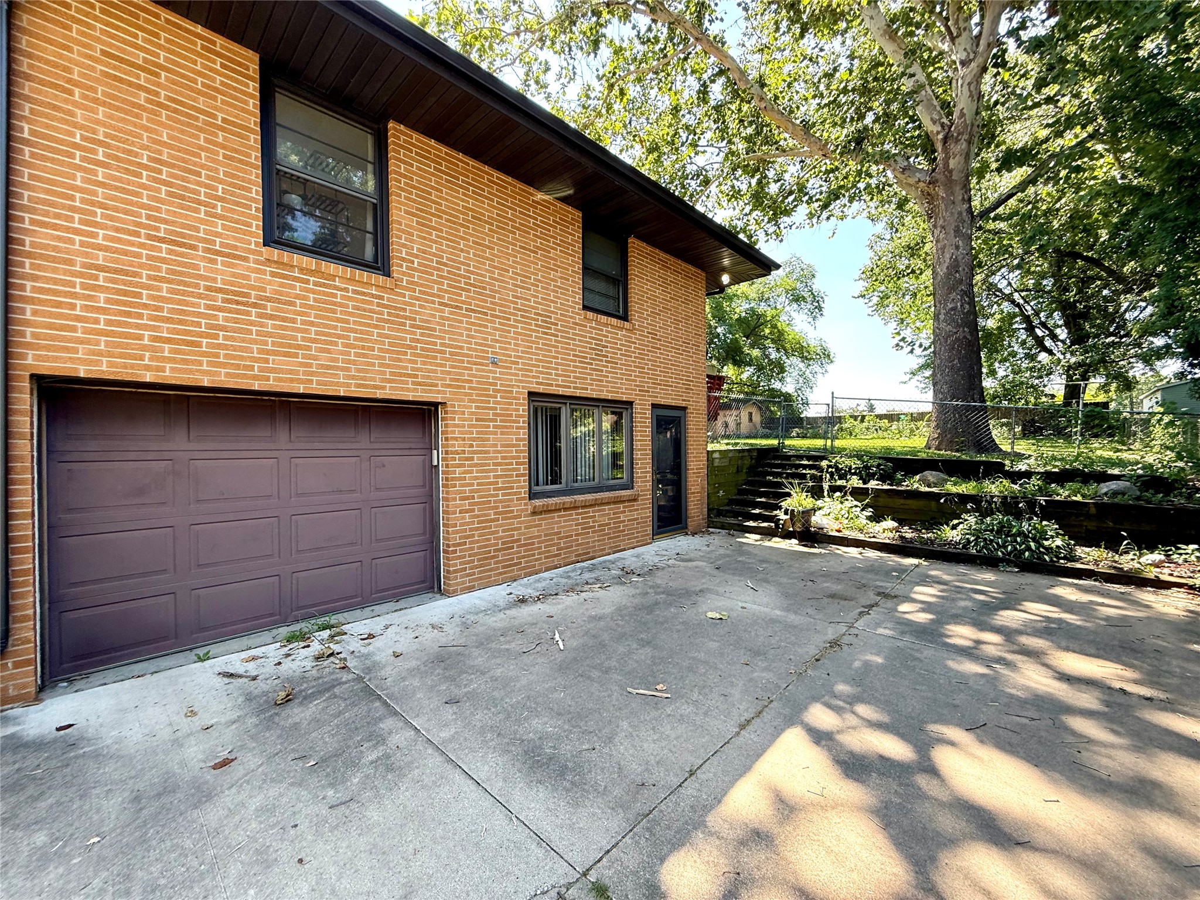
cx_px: 600
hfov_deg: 102.1
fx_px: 485
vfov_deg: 85.7
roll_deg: +0.3
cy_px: 450
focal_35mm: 14
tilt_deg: +0.2
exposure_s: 1/184
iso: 64
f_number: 2.2
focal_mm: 2.22
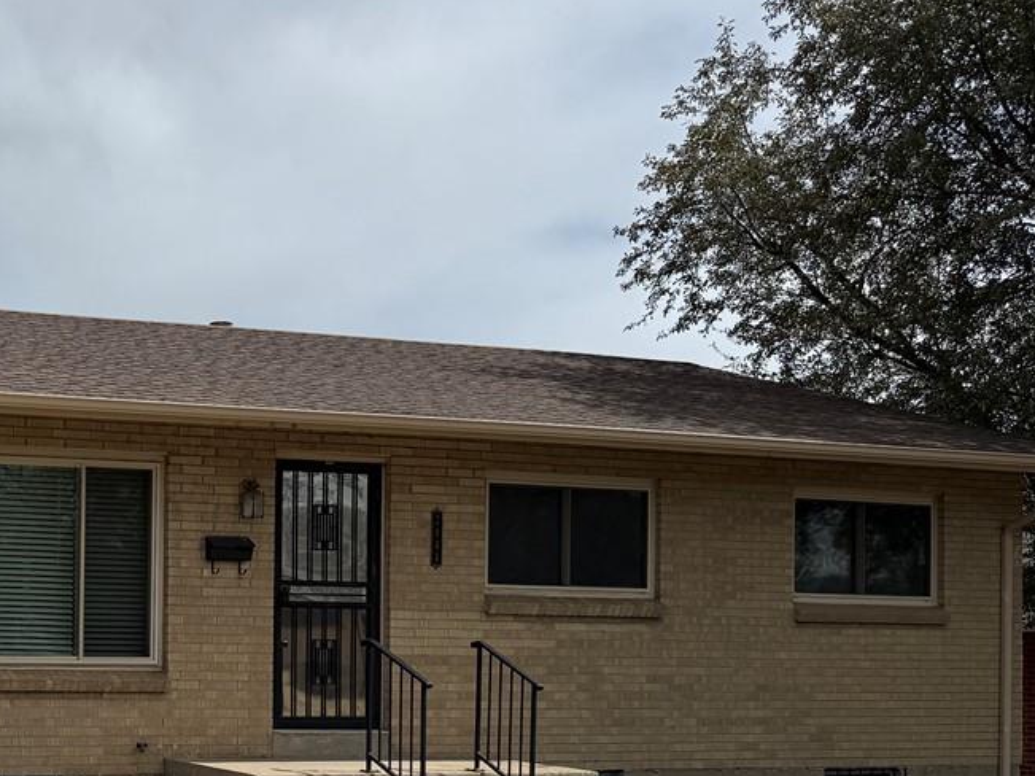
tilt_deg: +1.2
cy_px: 642
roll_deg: -0.3
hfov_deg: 29.1
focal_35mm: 59
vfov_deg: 24.3
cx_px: -143
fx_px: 1764
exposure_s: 1/9091
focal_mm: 6.76
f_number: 1.78
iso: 80
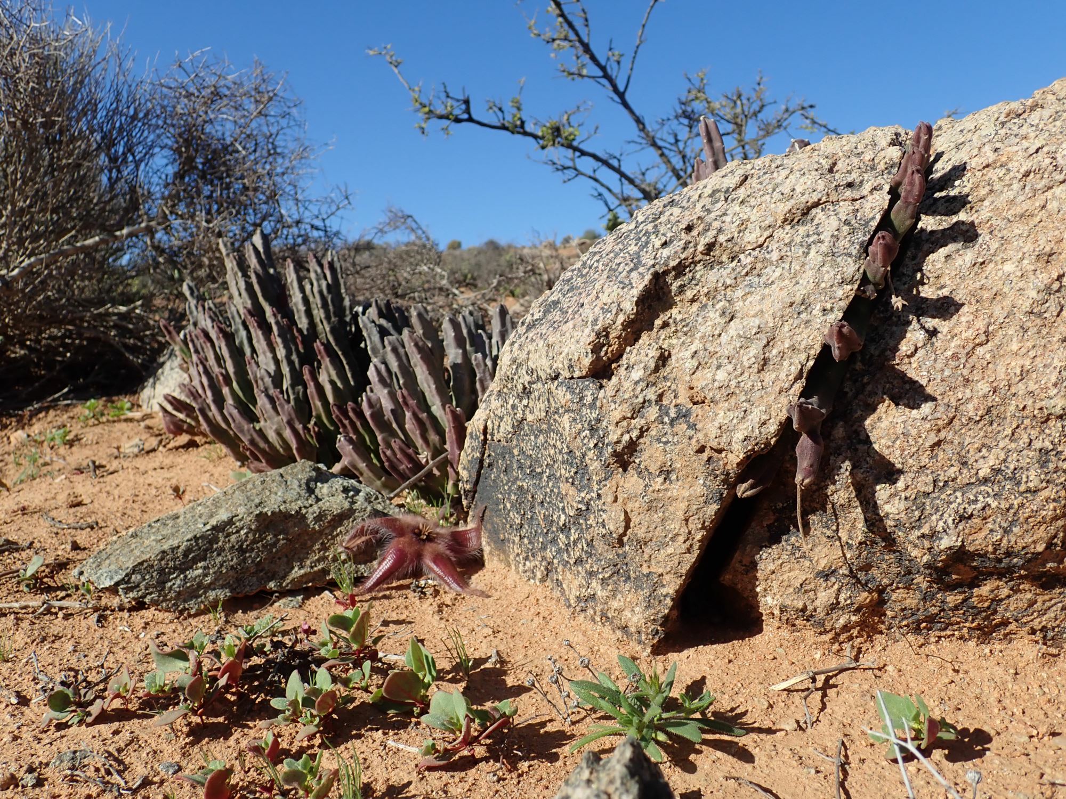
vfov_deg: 46.8
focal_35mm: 30
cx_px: 533
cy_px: 400
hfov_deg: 60.0
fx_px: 924
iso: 100
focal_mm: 5.5
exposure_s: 1/125
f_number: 9
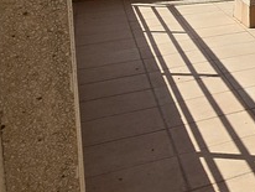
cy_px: -58
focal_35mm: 68
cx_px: 555
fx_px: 502
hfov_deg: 17.0
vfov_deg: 19.9
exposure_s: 1/2635
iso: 50
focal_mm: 2.2
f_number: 2.2
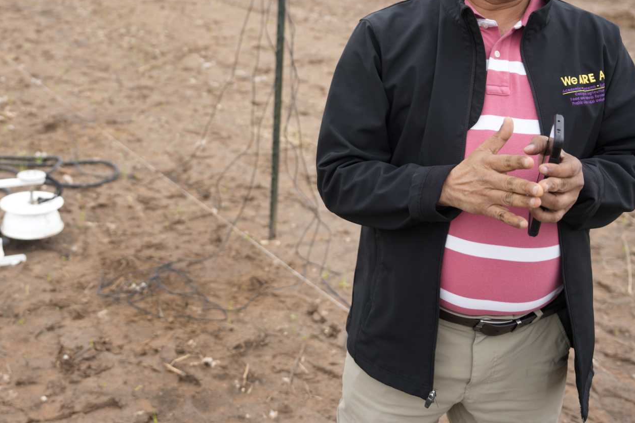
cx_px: 233
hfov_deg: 40.0
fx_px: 864
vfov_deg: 27.0
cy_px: 88
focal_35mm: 49
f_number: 2.8
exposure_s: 1/800
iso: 250
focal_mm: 30
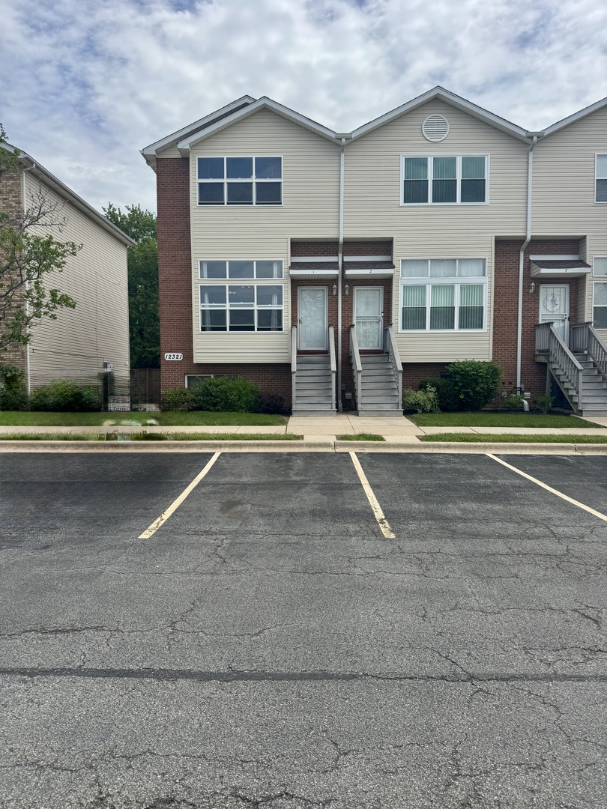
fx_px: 561
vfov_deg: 71.6
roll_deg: +0.1
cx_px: 304
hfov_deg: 56.8
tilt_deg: -1.2
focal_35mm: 24
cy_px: 404
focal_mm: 6.76
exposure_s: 1/4608
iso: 80
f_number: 1.78
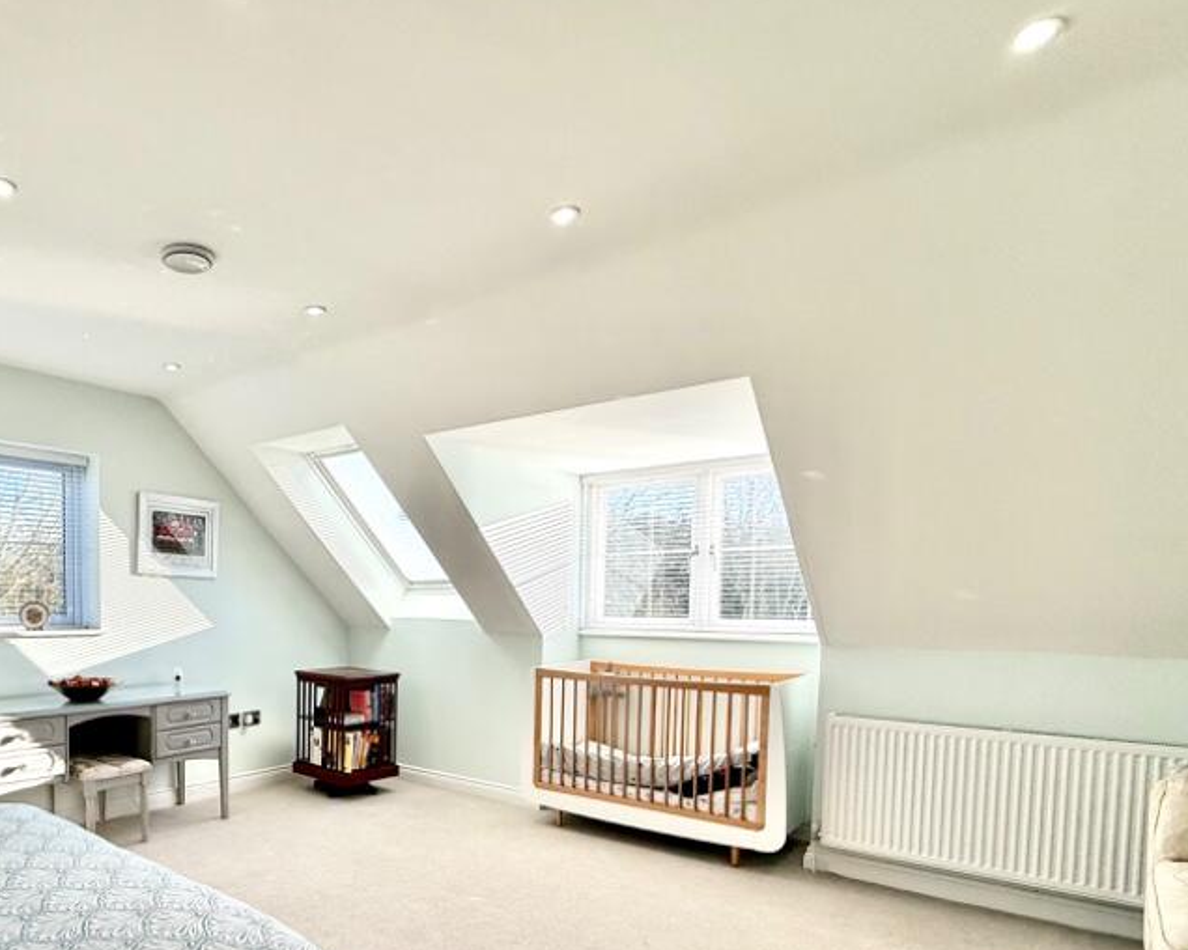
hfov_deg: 70.8
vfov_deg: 61.4
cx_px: 321
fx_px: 774
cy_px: 646
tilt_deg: -3.2
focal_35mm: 22
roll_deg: -0.3
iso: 64
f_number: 2.2
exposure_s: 1/381
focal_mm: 2.22
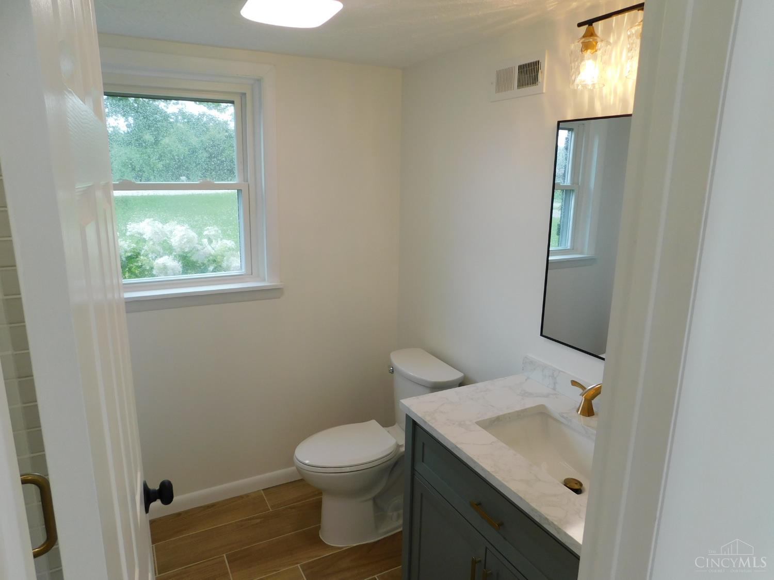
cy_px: 290
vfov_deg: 58.9
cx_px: 387
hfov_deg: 73.9
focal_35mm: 23
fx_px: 514
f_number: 3
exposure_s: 1/80
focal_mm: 4
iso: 125
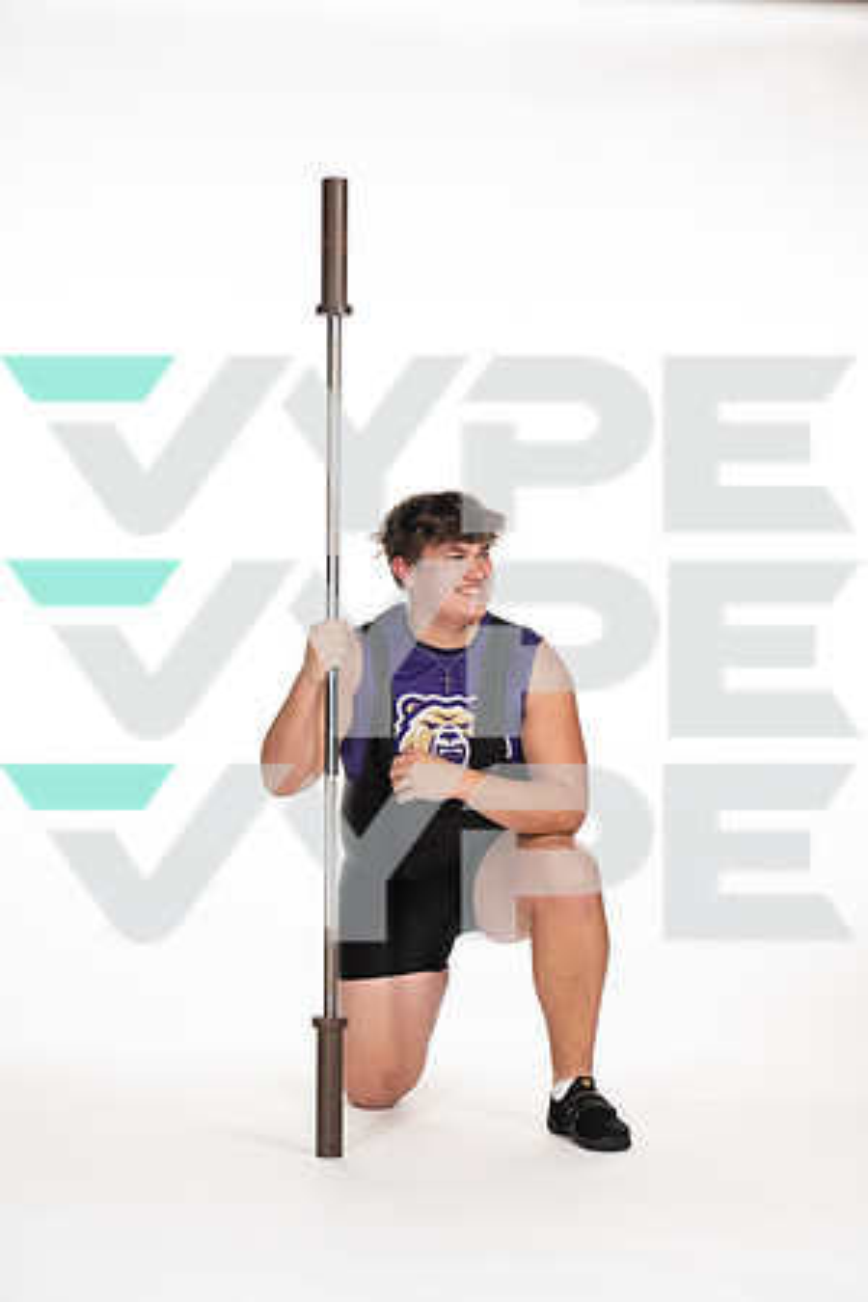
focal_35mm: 70
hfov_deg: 19.5
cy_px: 651
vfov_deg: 28.8
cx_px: 434
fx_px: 2531
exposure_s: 1/250
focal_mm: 70
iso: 250
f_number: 5.6
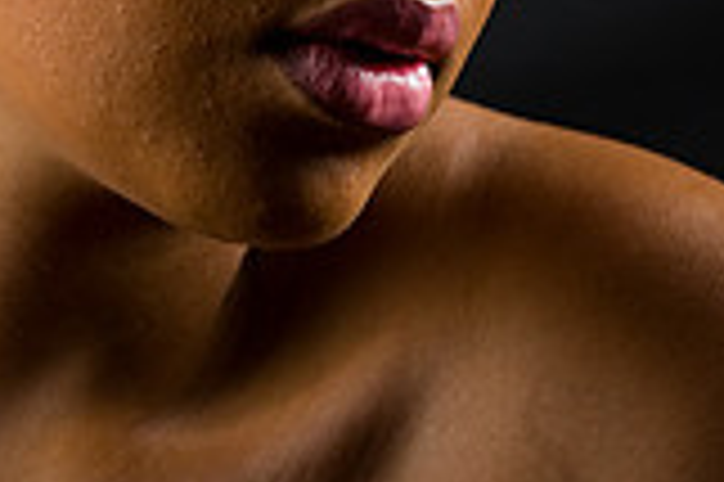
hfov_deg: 3.7
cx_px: -112
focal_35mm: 560
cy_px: -266
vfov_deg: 2.4
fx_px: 11251
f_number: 5.6
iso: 200
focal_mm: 155
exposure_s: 1/125
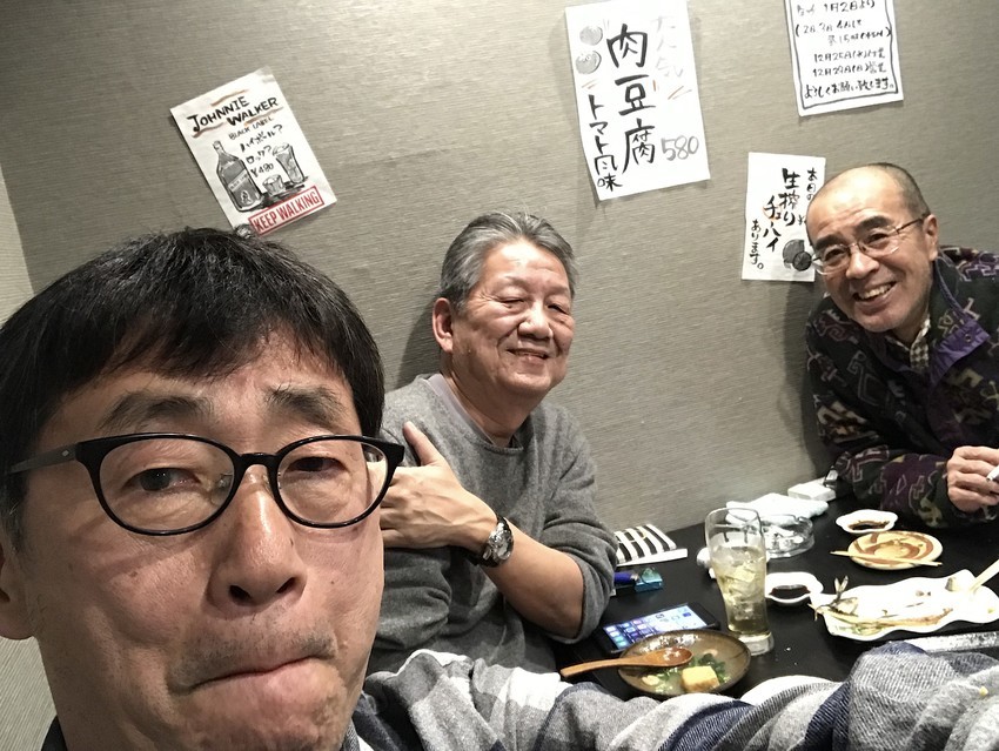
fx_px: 924
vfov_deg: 44.2
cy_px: 376
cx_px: 500
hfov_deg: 56.8
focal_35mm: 32
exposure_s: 1/20
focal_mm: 2.87
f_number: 2.2
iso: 200
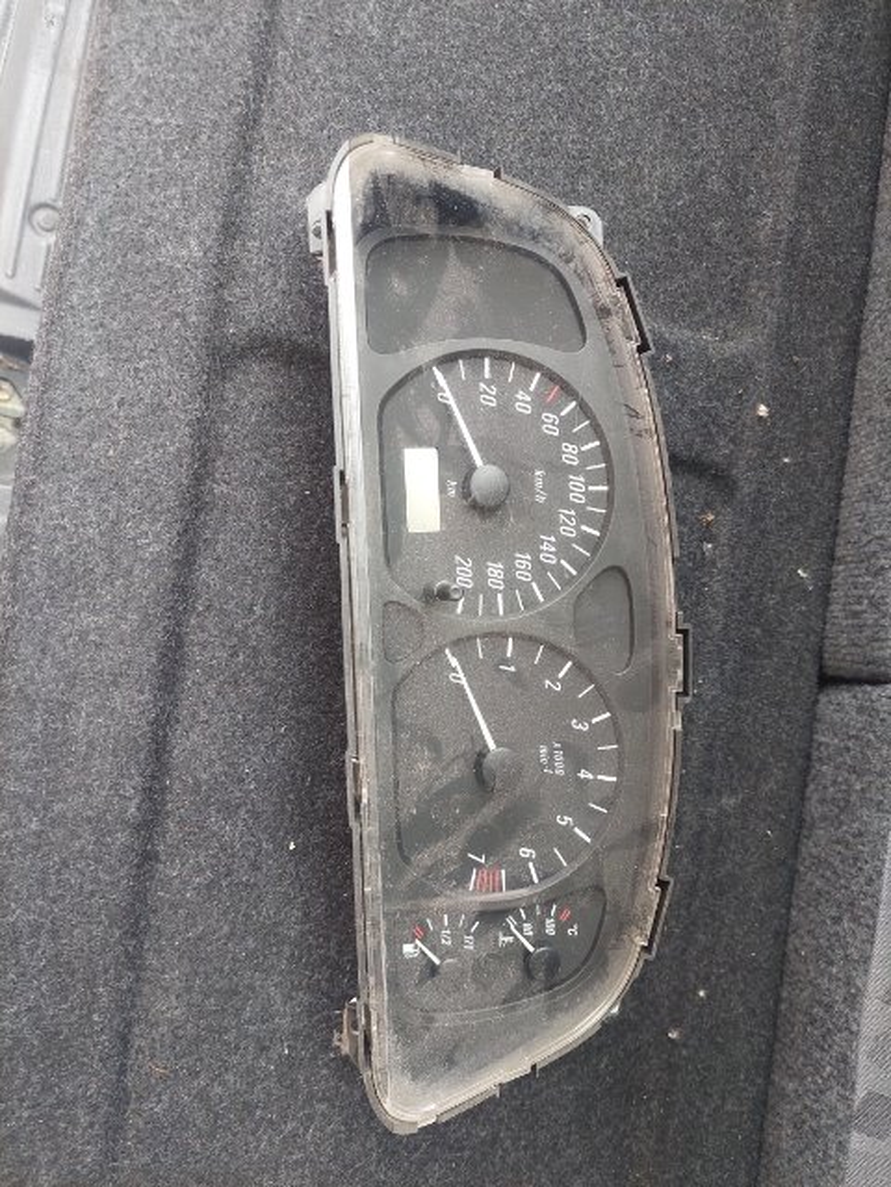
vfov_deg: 71.6
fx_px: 824
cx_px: 446
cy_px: 594
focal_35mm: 24
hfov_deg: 56.8
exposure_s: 1/100
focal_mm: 5.23
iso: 200
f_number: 1.8
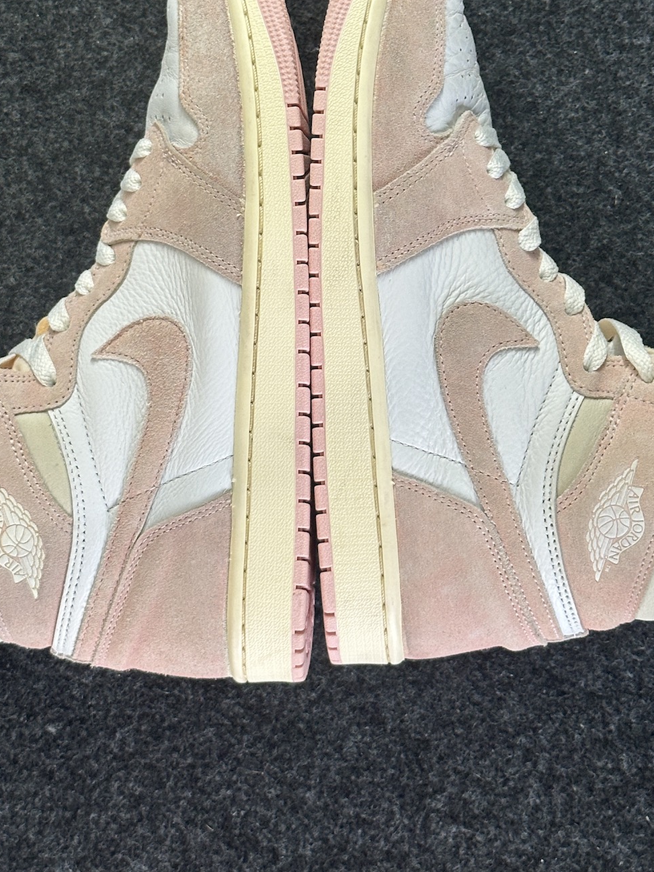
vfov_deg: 26.2
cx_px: 313
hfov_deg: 19.9
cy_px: 311
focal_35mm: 74
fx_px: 1864
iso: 160
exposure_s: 1/50
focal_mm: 6.86
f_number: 1.78
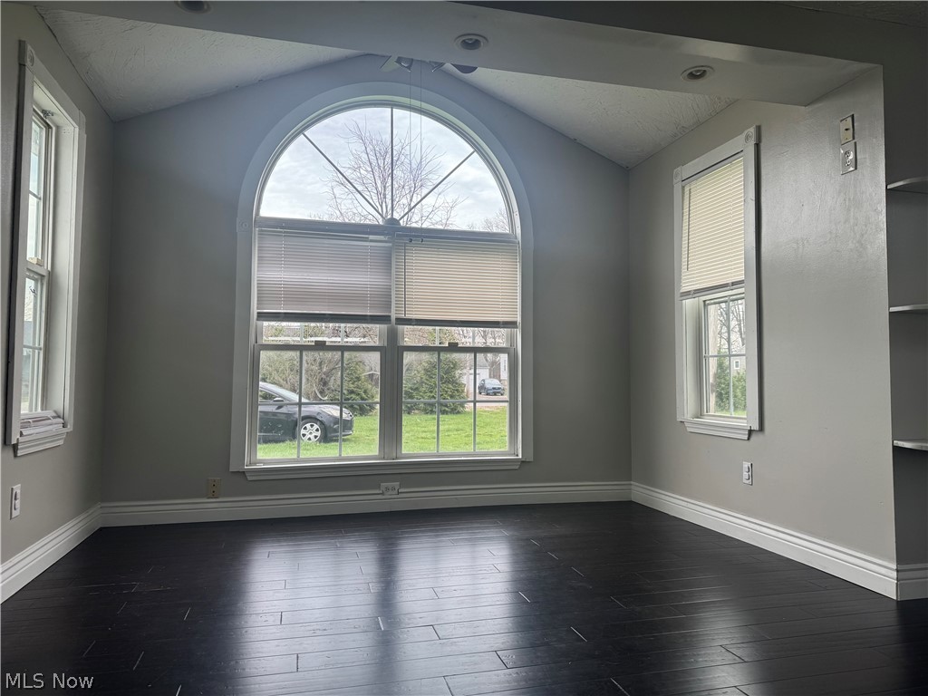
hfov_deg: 71.6
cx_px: 464
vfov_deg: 56.8
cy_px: 348
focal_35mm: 24
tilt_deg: +2.8
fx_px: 643
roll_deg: +1.2
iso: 64
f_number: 1.78
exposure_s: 1/121
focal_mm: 6.76
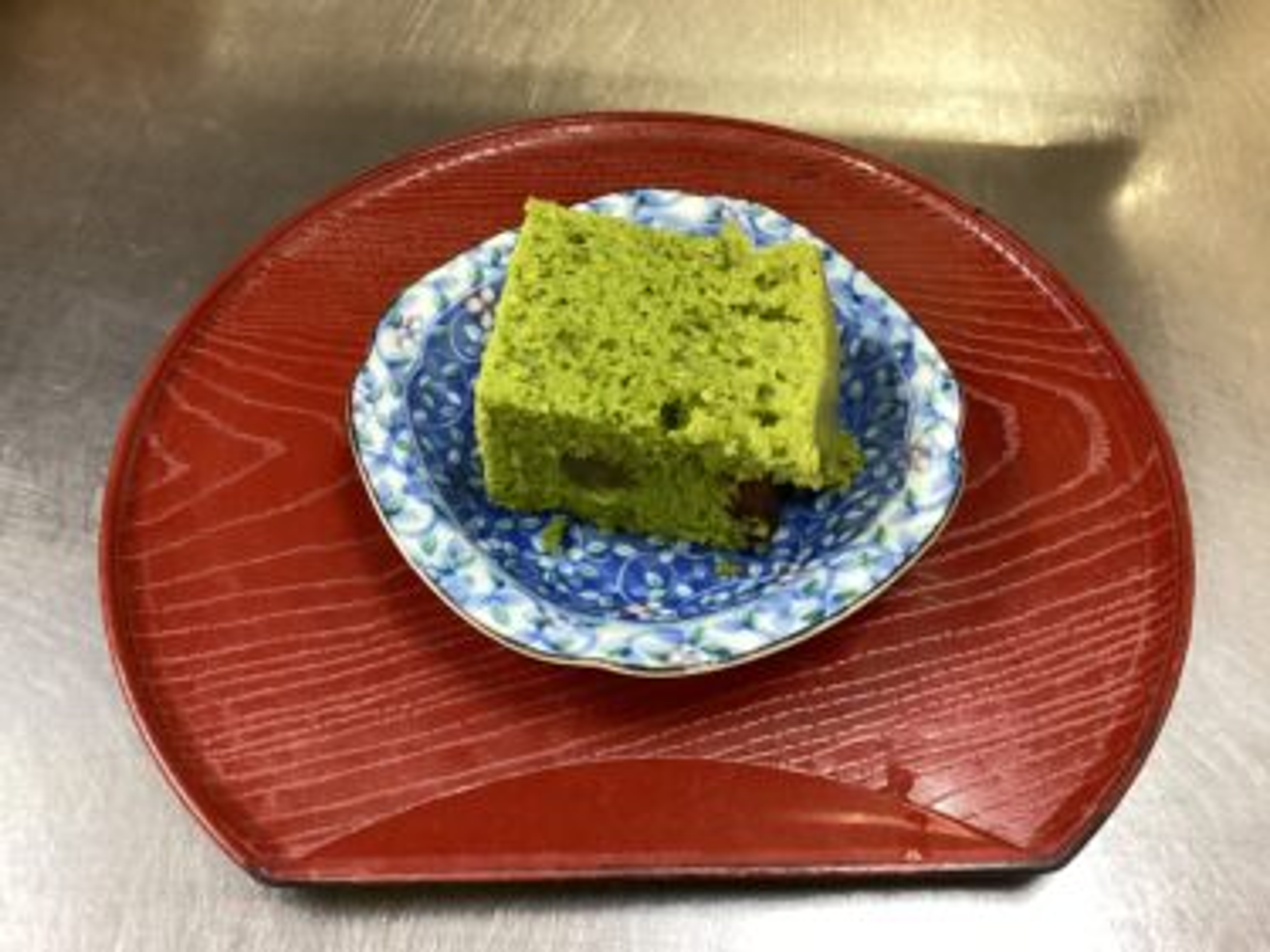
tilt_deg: -55.5
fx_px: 1137
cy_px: 476
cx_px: 635
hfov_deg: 58.4
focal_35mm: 31
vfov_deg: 45.4
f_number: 2.4
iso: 200
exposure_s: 1/50
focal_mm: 3.3
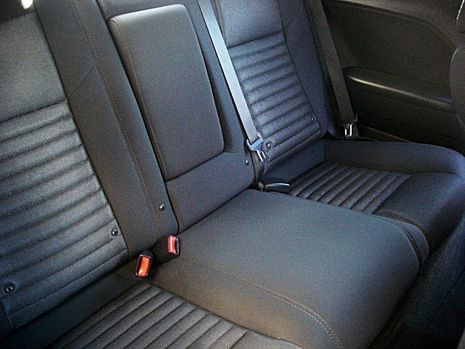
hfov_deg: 51.4
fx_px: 484
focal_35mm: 36
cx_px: 232
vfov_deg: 39.7
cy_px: 174
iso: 800
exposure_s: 1/50
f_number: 2.8
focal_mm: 6.3
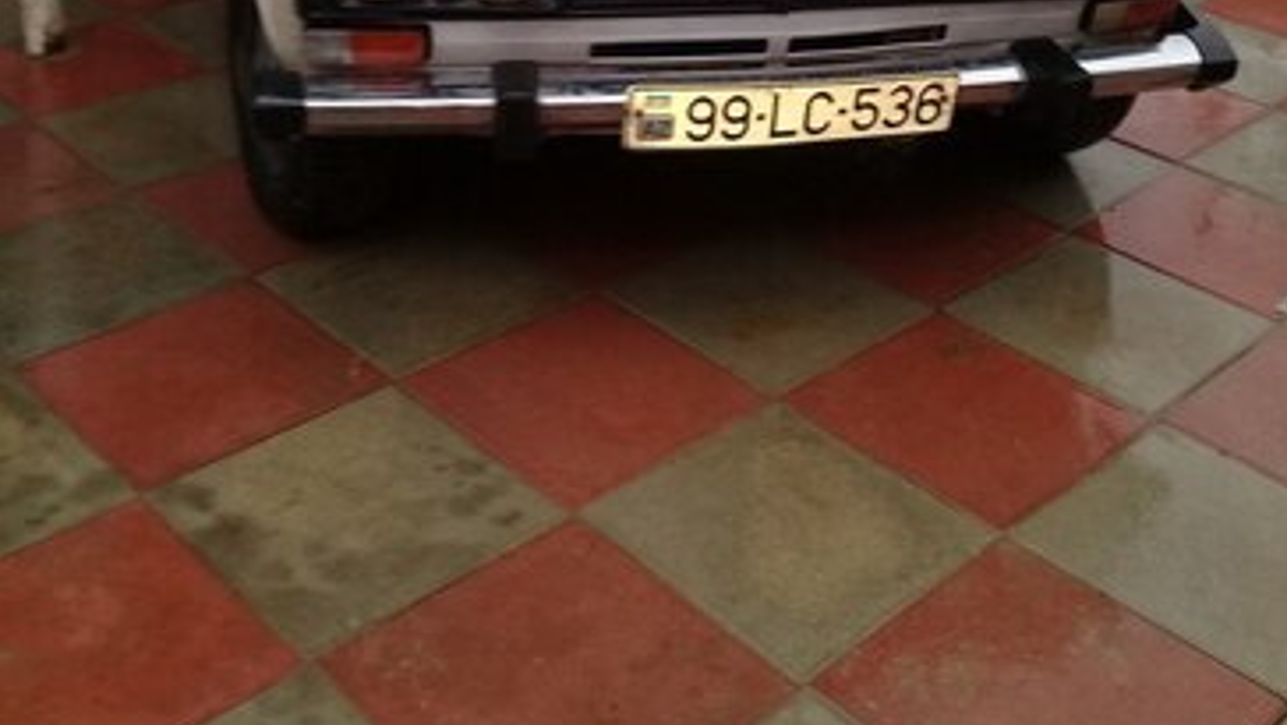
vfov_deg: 24.4
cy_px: -50
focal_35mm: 46
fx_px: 1570
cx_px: 654
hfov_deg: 44.6
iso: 64
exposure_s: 1/50
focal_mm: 3.3
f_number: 2.2
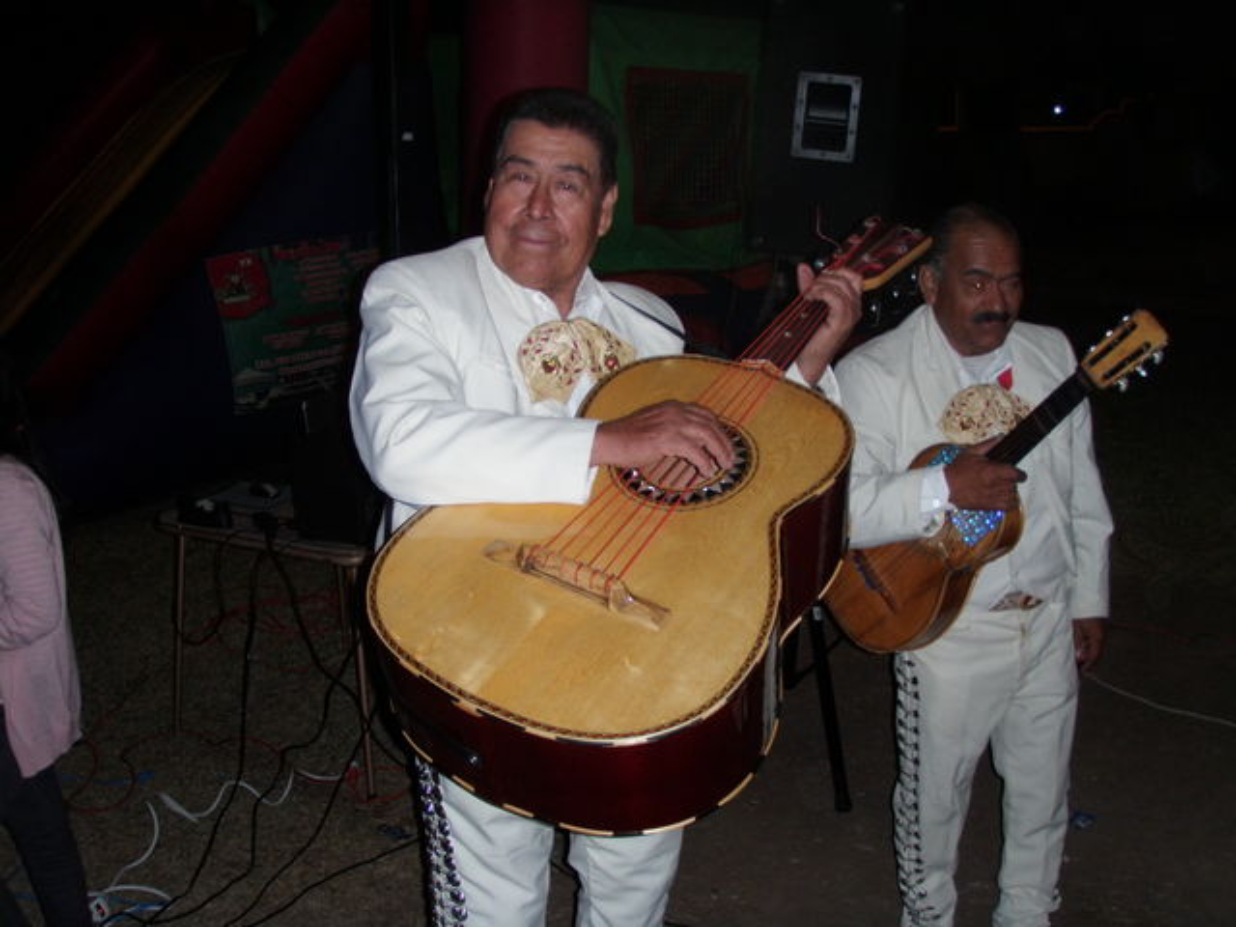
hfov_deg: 49.0
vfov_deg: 37.7
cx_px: 618
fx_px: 1357
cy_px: 464
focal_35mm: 38
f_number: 3.5
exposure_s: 1/30
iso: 160
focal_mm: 6.7
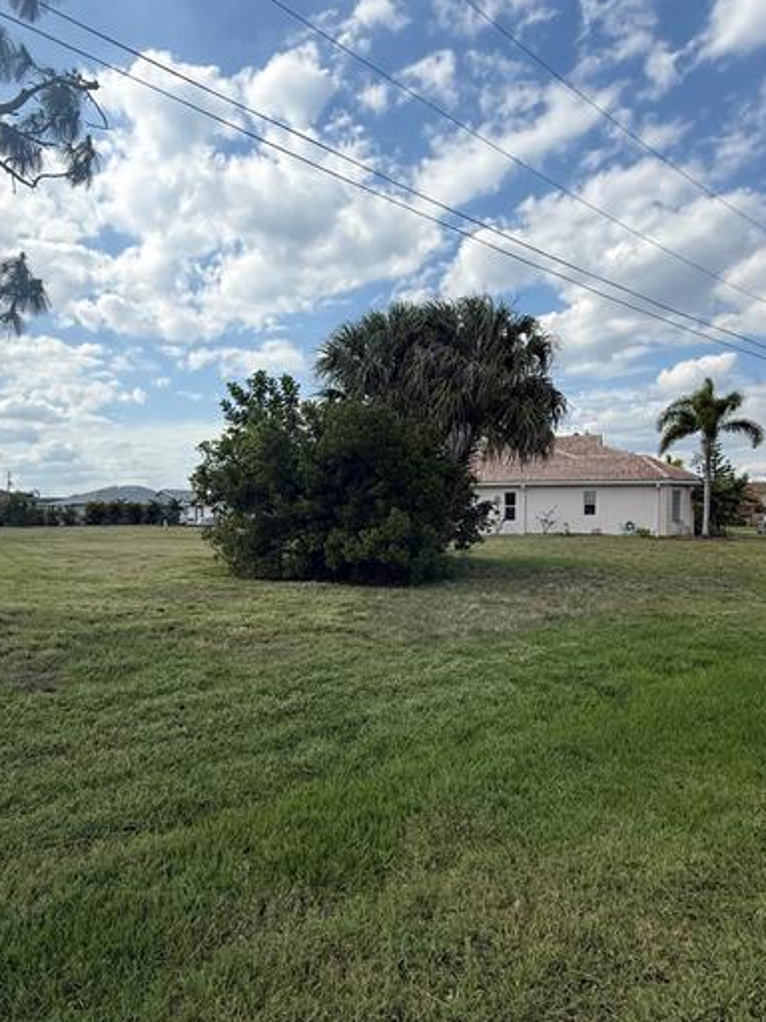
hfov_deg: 63.4
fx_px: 620
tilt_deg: -2.0
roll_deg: -0.1
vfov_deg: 78.9
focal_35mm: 21
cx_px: 373
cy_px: 535
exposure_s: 1/1901
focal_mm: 2.22
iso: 50
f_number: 2.2
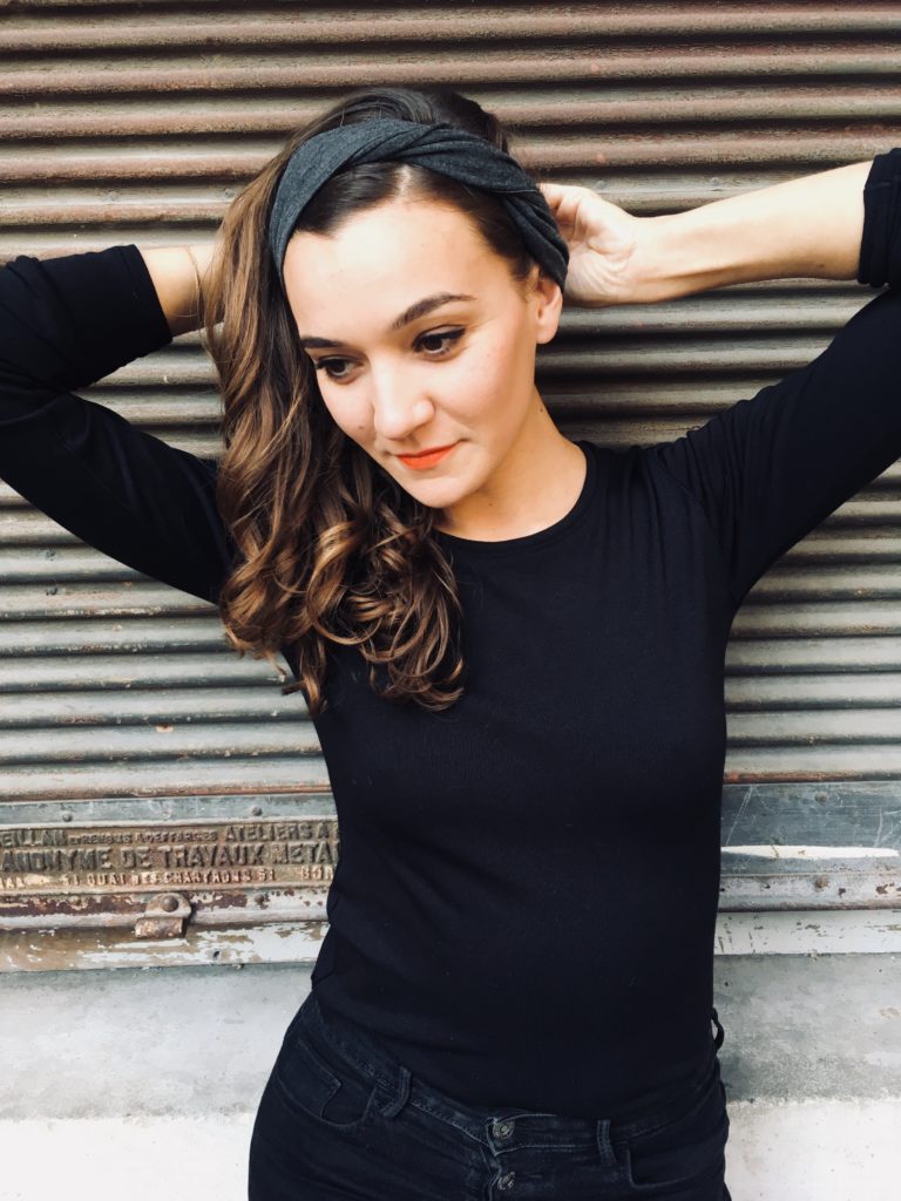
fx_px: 1006
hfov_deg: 48.2
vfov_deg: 61.7
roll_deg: +1.3
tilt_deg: -10.7
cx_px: 450
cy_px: 600
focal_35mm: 29
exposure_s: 1/33
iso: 25
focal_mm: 4.15
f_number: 2.2
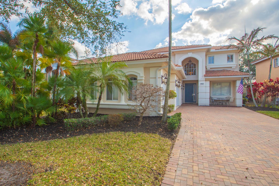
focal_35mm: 18
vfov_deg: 67.4
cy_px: 93
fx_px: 139
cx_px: 140
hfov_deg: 90.0
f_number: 5.6
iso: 100
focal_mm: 12
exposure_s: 1/250
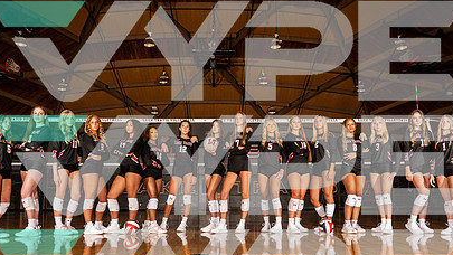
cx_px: 229
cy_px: 166
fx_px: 433
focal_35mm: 36
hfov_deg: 55.3
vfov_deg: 32.6
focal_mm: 24
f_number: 11
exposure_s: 1/250
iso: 250
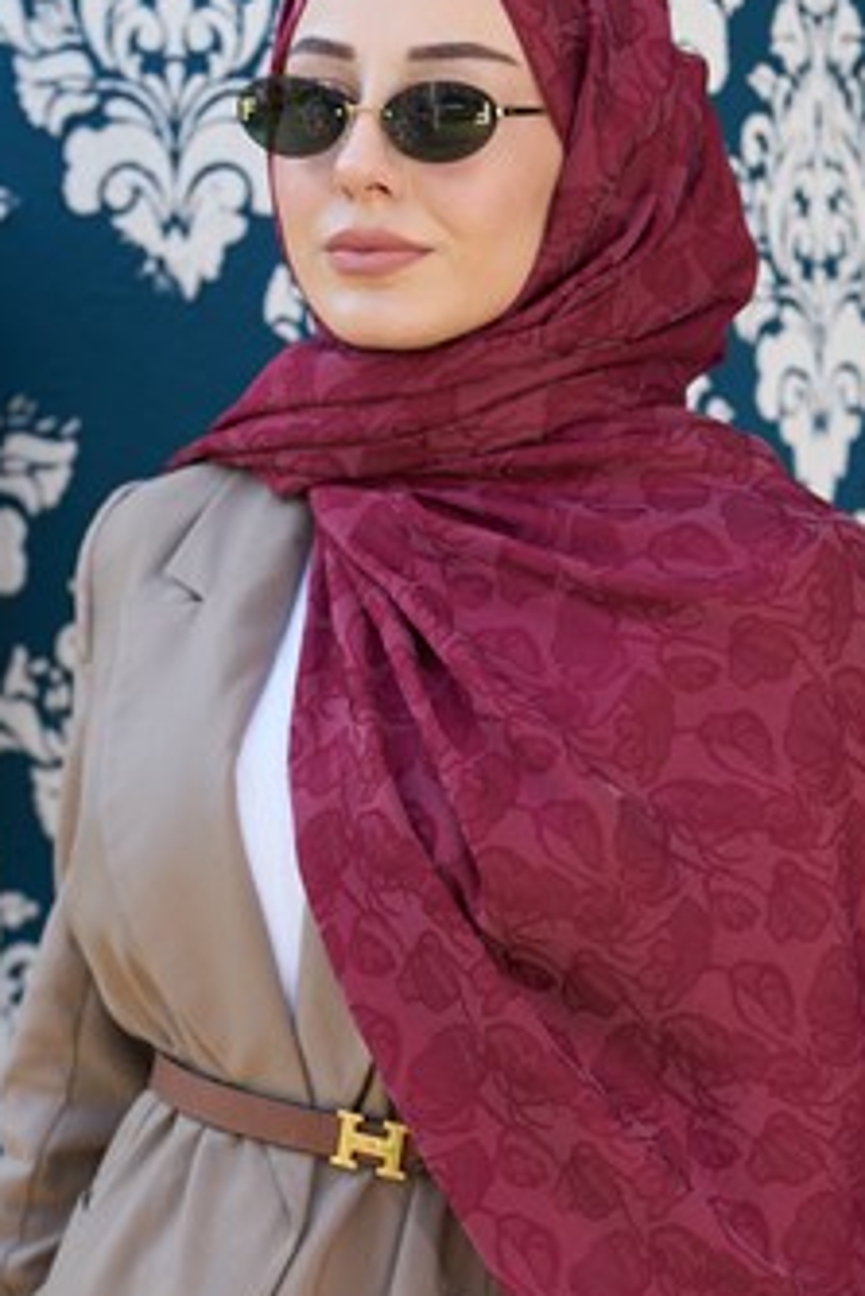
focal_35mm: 146
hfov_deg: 9.4
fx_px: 5256
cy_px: 664
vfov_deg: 14.1
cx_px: 528
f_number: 4.5
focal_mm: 105
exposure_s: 1/200
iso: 200
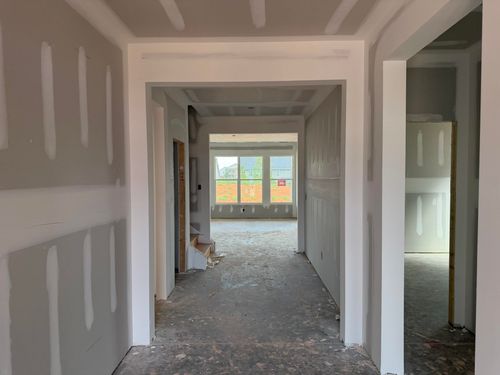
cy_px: 188
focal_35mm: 24
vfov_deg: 56.8
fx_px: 347
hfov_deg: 71.6
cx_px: 250
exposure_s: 1/137
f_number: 1.78
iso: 200
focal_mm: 6.76
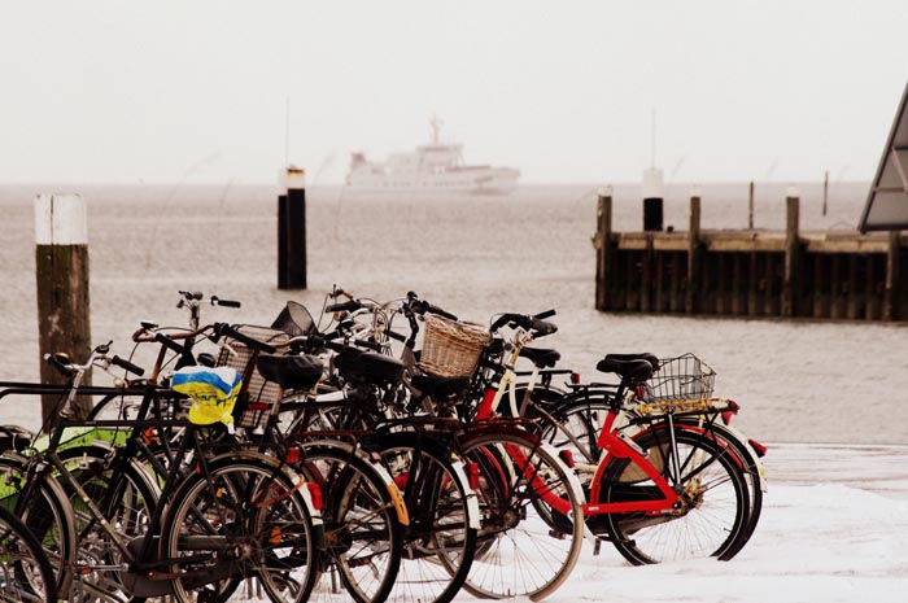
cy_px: 302
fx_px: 7558
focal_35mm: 300
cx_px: 454
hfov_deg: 6.9
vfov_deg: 4.6
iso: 400
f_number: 11
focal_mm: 200
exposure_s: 1/250
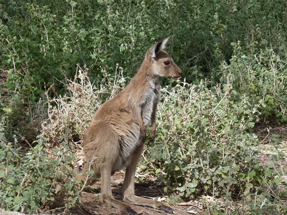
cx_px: 146
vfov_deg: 6.6
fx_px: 1873
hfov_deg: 8.8
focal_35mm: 226
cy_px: 107
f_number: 4
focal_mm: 27.5
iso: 100
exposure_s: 1/250
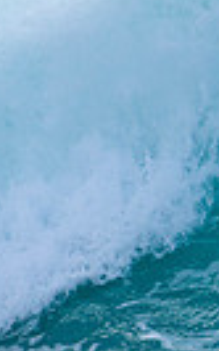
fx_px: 31882
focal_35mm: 3335
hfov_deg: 0.4
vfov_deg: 0.6
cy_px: 215
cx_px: 602
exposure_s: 1/2500
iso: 450
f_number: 5.6
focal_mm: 500
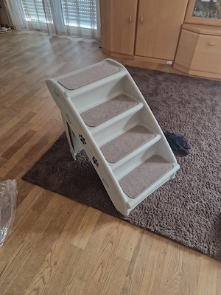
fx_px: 196
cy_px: 148
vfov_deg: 73.9
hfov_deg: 58.9
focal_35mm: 23
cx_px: 110
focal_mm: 5.4
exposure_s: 1/33
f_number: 1.8
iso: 640
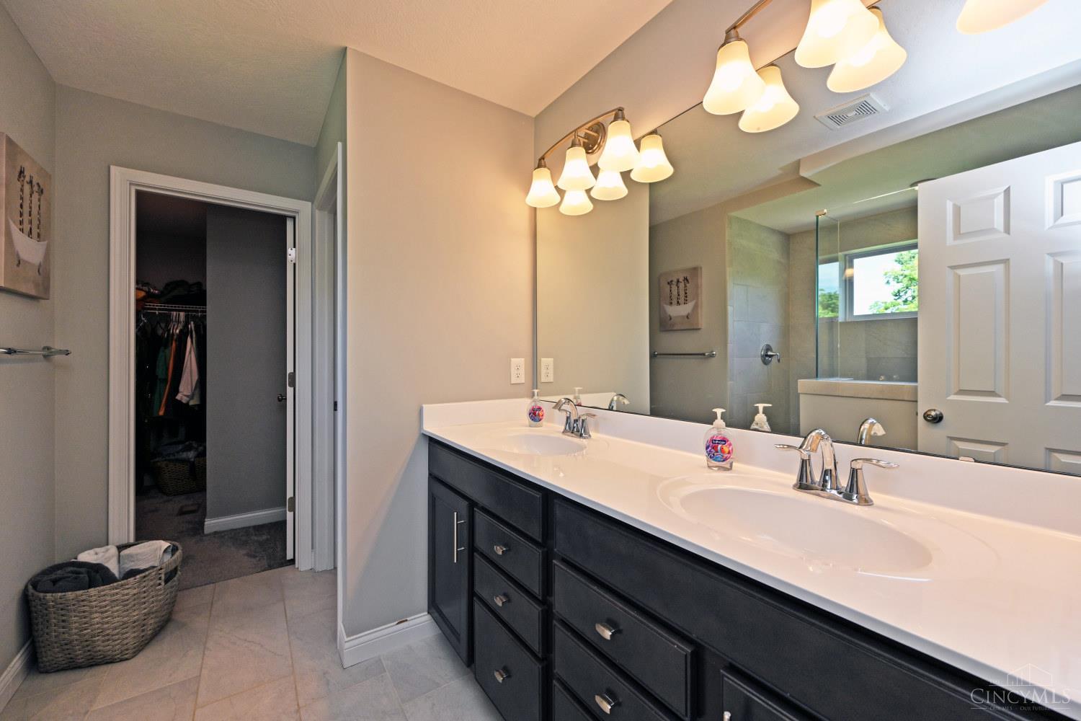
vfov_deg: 81.2
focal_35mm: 14
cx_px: 540
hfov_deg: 104.3
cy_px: 360
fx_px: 420
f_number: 5.6
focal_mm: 14
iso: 160
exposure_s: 1/125
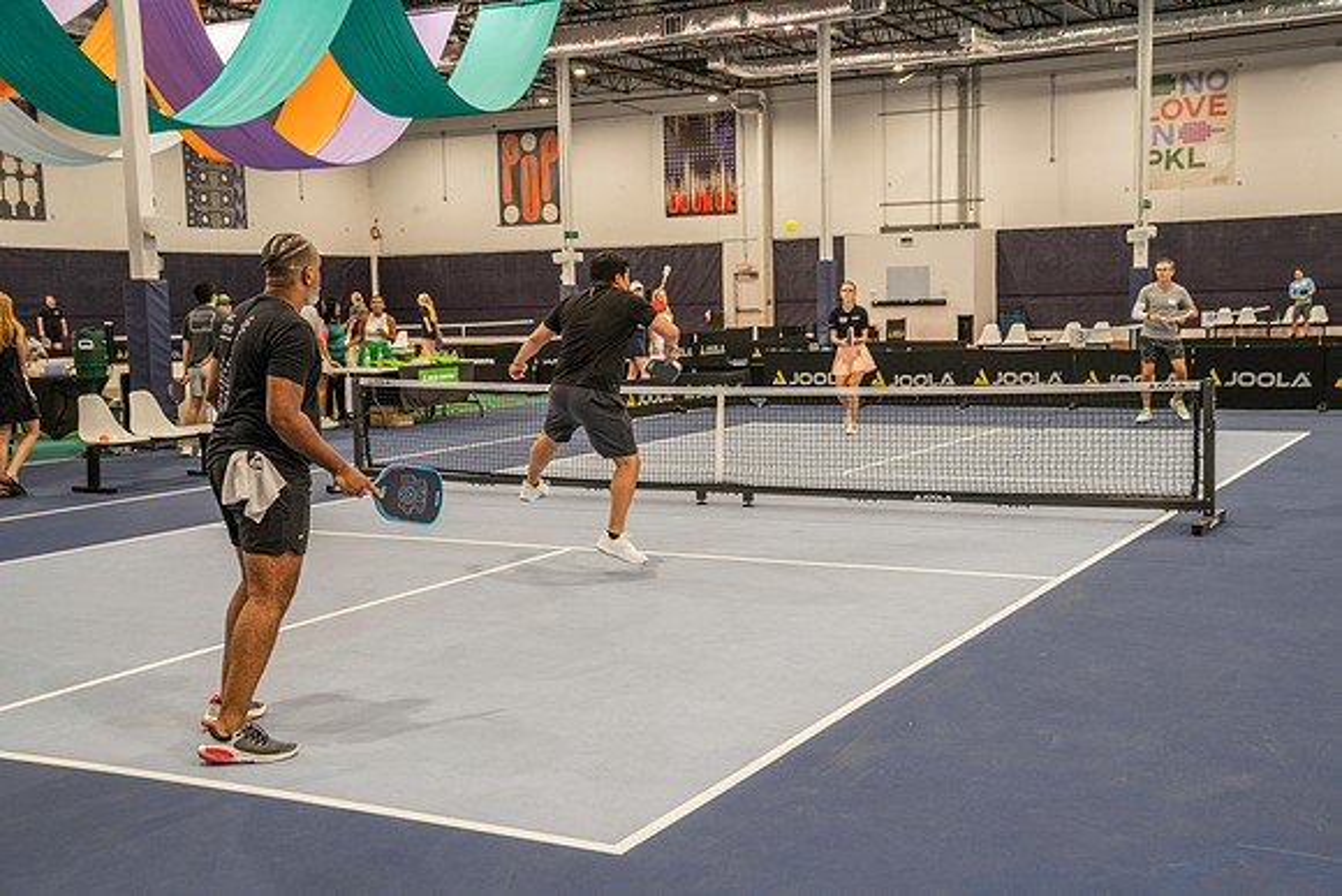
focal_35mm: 43
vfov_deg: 31.2
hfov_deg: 45.4
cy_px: 448
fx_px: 1603
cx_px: 671
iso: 2000
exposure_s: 1/200
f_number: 4.5
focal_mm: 43
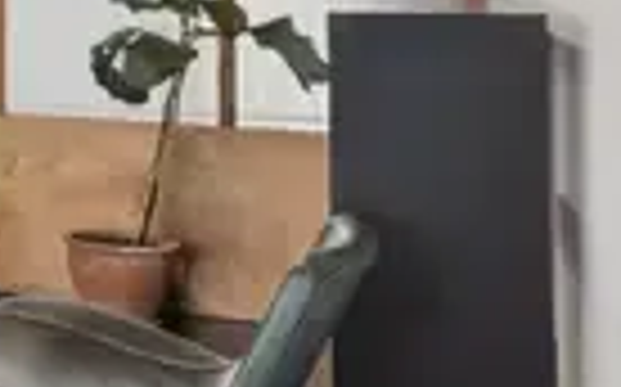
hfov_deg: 16.7
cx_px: -702
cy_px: -40
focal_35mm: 84
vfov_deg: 15.1
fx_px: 1420
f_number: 8
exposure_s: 1/3.33
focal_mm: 19
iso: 400
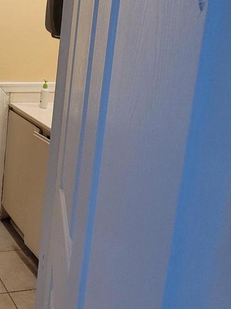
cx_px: -89
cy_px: 62
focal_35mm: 39
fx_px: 347
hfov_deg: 28.3
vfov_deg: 45.4
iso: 320
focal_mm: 2.2
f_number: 2.2
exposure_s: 1/40
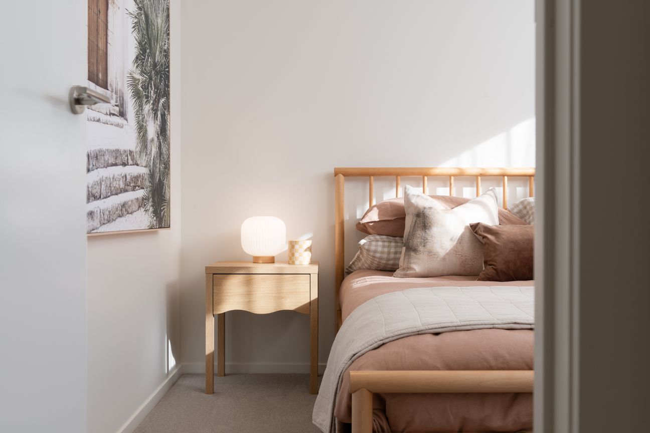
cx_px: 325
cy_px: 216
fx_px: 758
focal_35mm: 42
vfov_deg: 31.9
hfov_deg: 46.4
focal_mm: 42
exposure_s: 1/160
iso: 400
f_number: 9
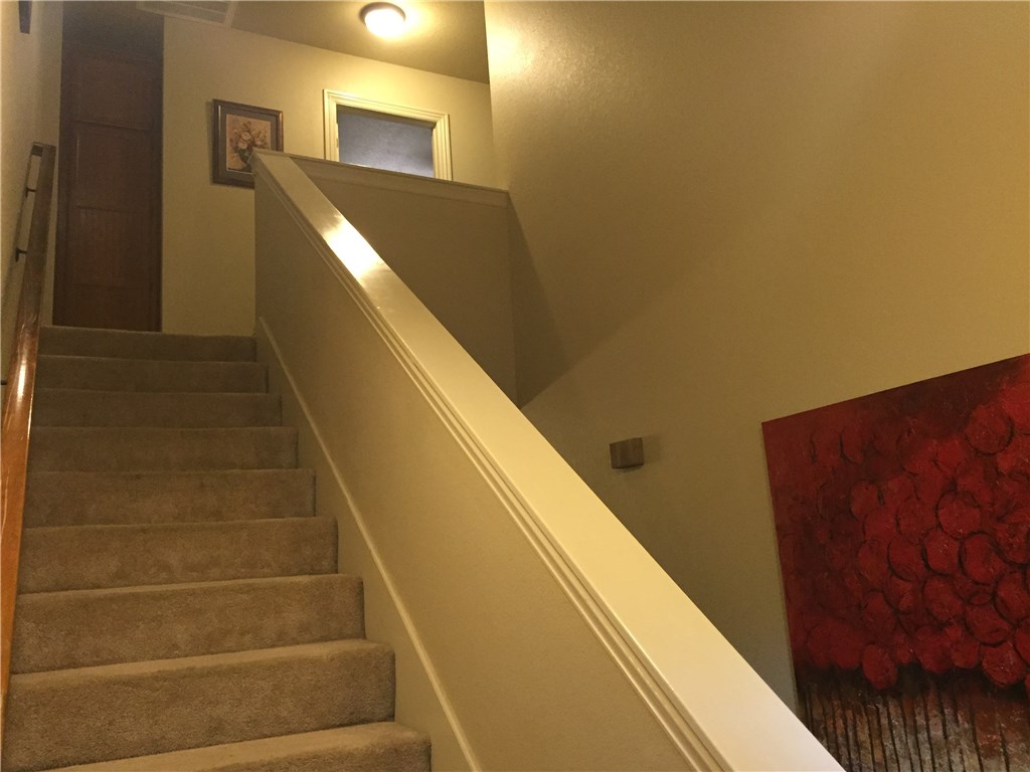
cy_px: 386
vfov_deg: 48.2
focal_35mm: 29
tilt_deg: +9.4
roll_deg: +3.1
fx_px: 863
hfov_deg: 61.7
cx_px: 515
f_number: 2.2
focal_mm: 4.15
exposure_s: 1/20
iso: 250
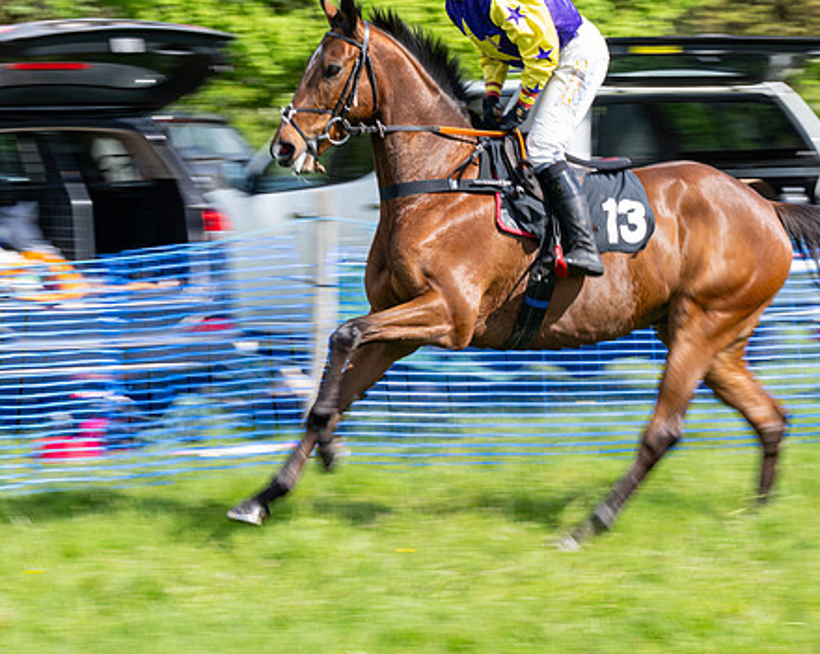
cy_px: 283
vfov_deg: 8.2
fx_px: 4582
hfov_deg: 10.2
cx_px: 522
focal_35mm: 189
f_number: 8
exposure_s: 1/100
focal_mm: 103
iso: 100
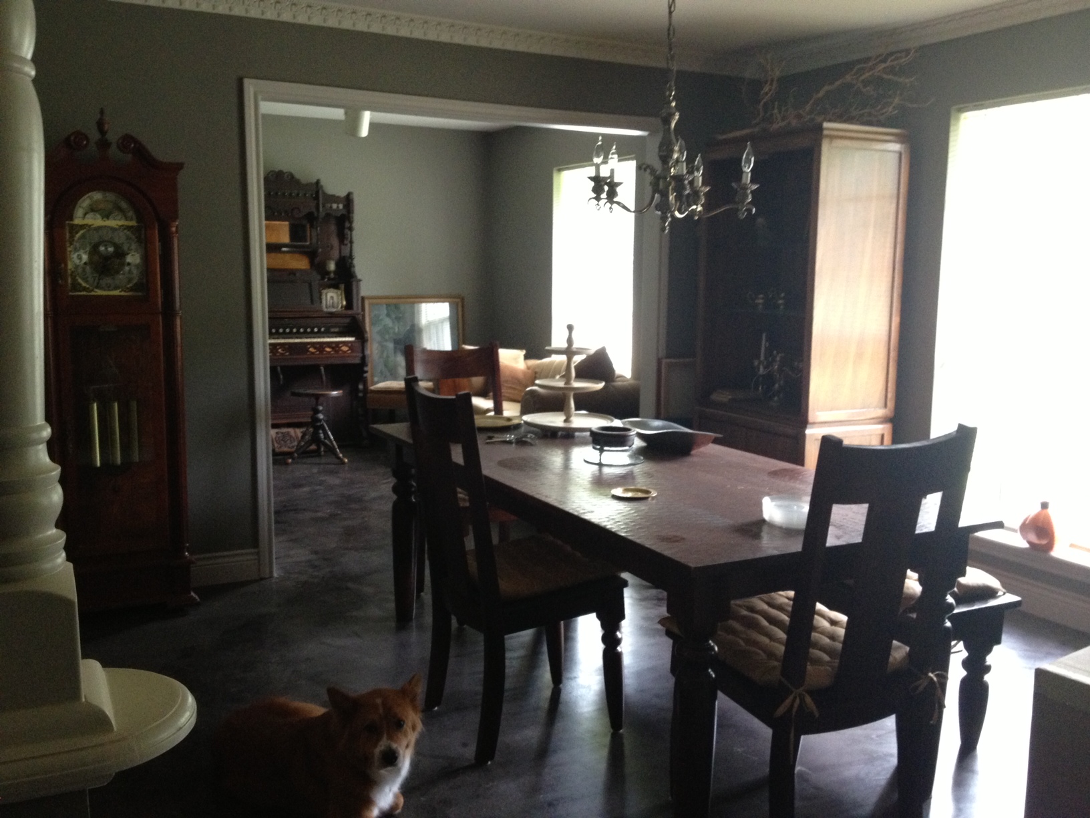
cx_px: 545
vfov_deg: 40.7
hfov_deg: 52.6
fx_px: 1102
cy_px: 409
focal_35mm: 35
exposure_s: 1/20
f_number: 2.4
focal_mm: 4.28
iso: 250
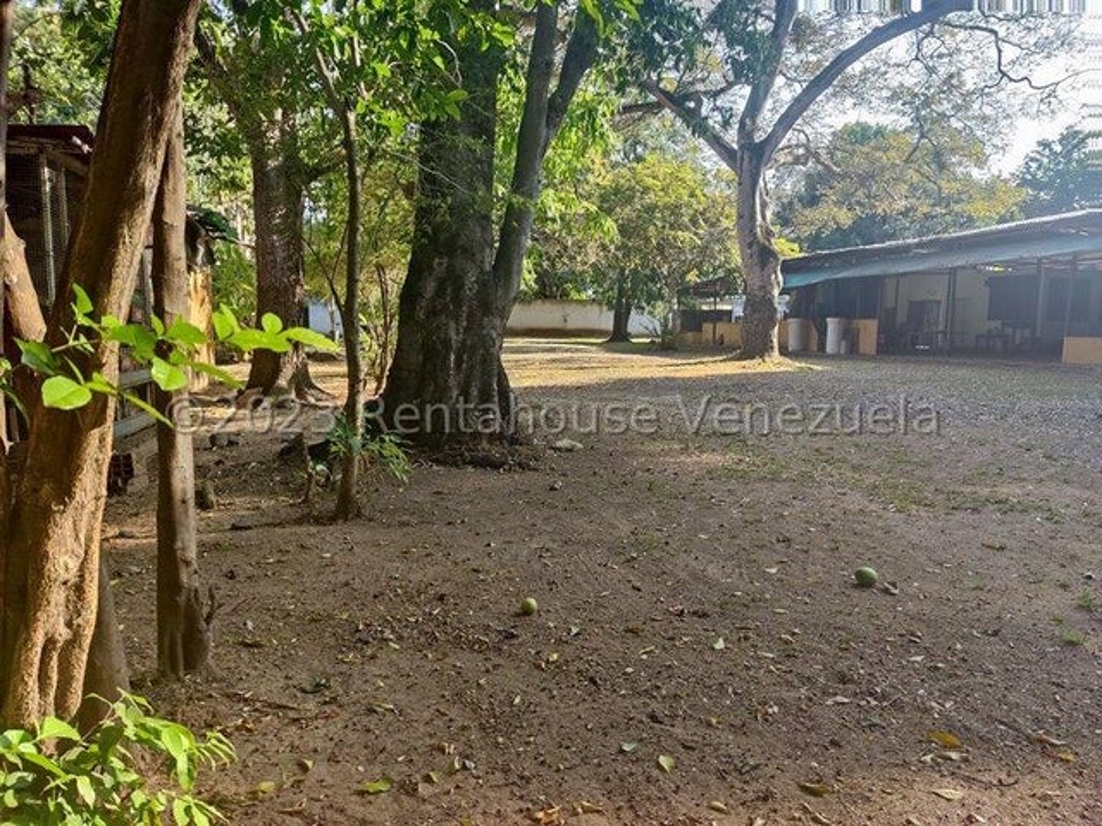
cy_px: 413
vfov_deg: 54.9
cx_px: 551
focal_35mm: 25
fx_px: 796
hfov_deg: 69.4
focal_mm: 4.71
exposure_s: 1/100
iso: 59
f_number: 1.79
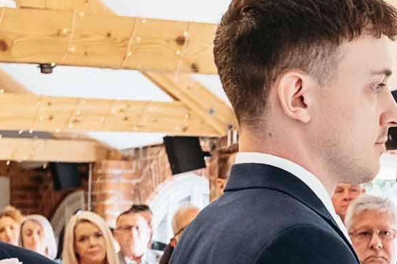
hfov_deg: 15.7
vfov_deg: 10.7
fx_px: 1378
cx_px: 491
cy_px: 357
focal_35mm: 125
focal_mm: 23
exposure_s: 1/200
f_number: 4
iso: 2000
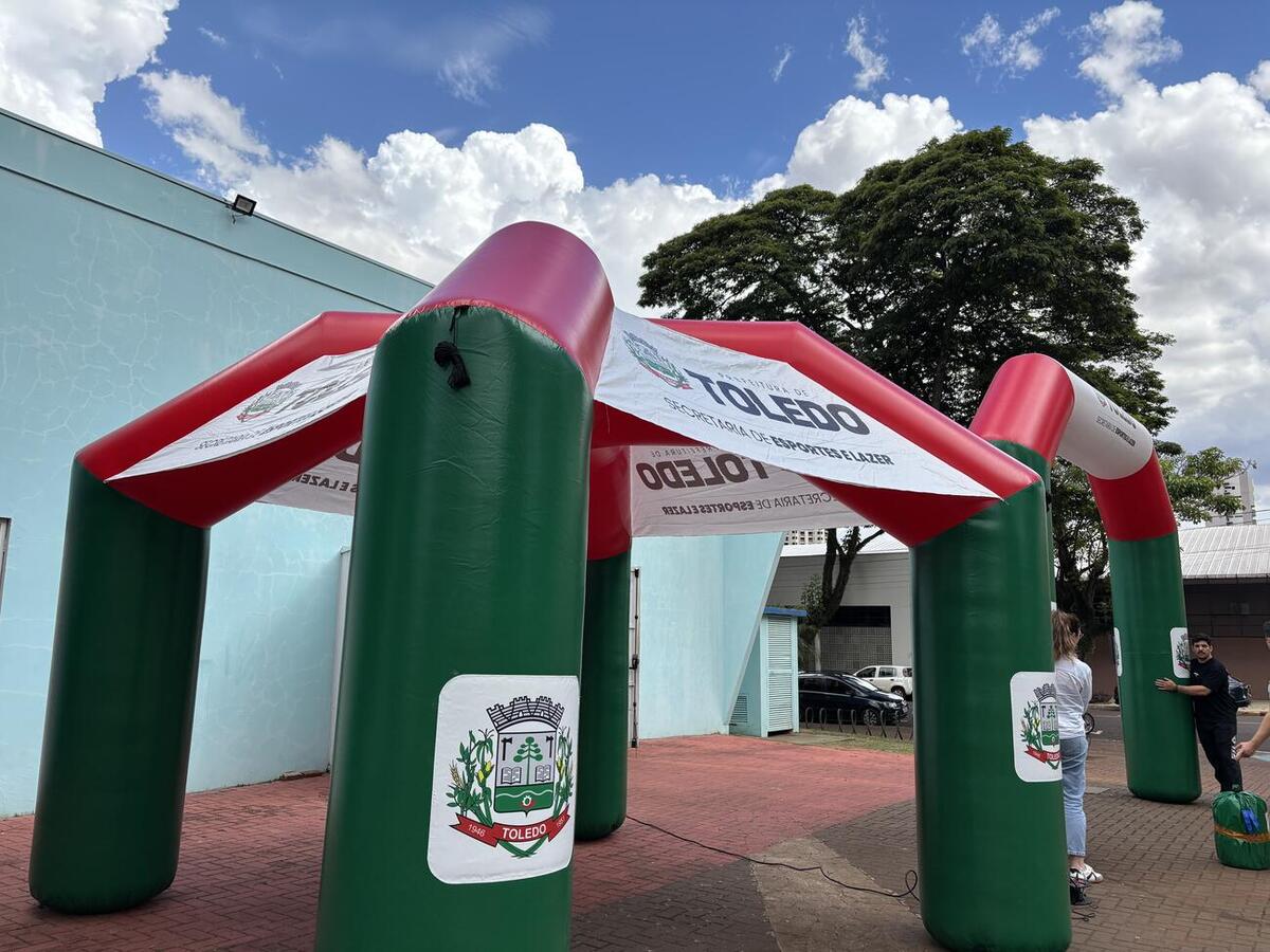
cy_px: 476
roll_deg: -0.5
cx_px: 635
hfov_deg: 67.3
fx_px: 954
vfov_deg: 53.1
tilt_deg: +9.2
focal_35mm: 26
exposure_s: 1/1949
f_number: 1.6
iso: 50
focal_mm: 5.96
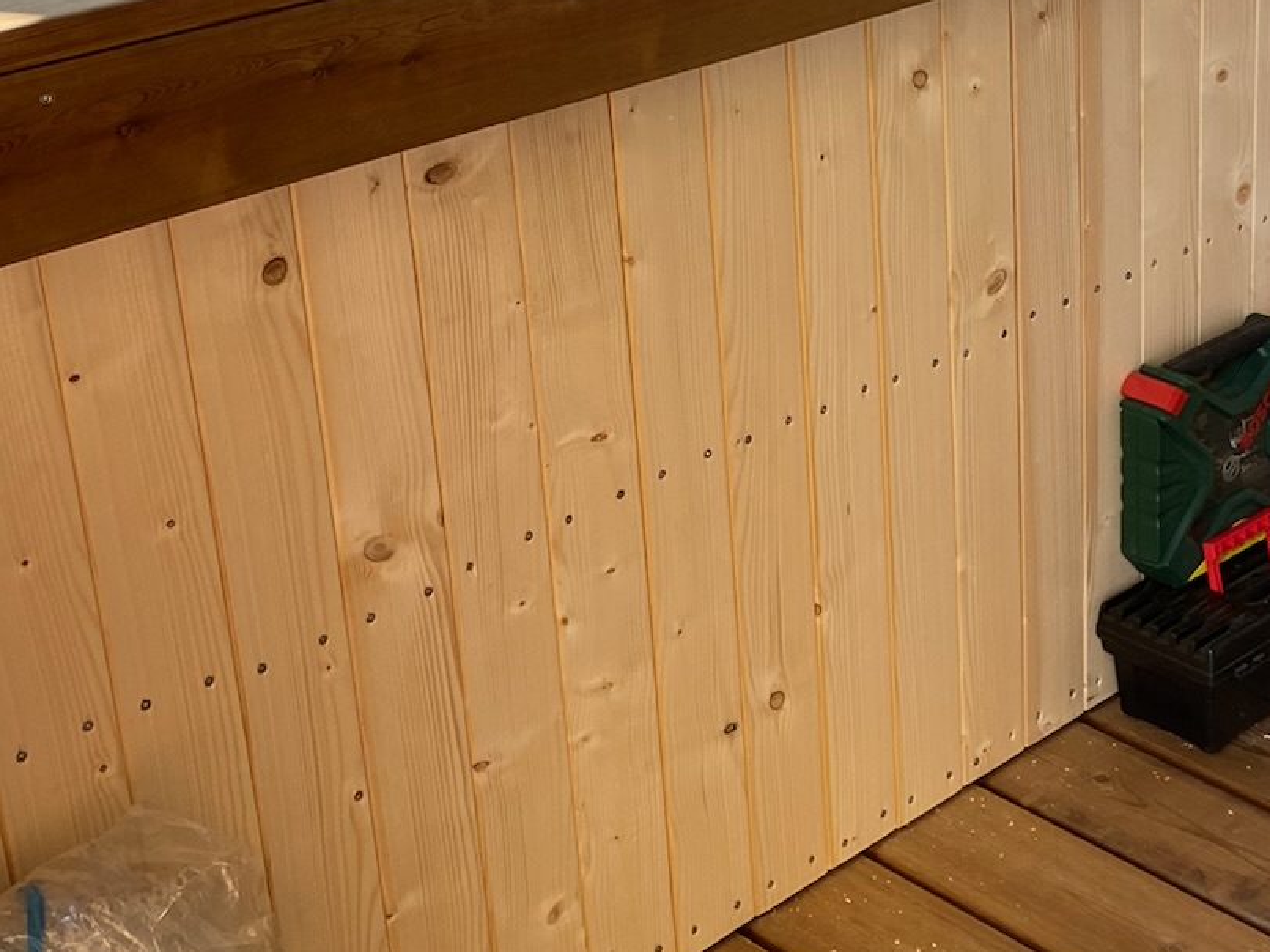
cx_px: 1106
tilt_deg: -21.5
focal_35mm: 66
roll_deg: +1.8
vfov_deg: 22.0
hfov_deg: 28.4
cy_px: 212
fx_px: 2421
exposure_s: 1/122
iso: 40
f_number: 1.8
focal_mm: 4.25
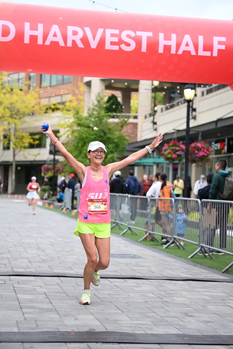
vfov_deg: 25.7
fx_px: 766
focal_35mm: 79
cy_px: 174
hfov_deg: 17.3
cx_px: 116
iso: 640
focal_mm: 79
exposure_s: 1/2000
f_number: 2.8
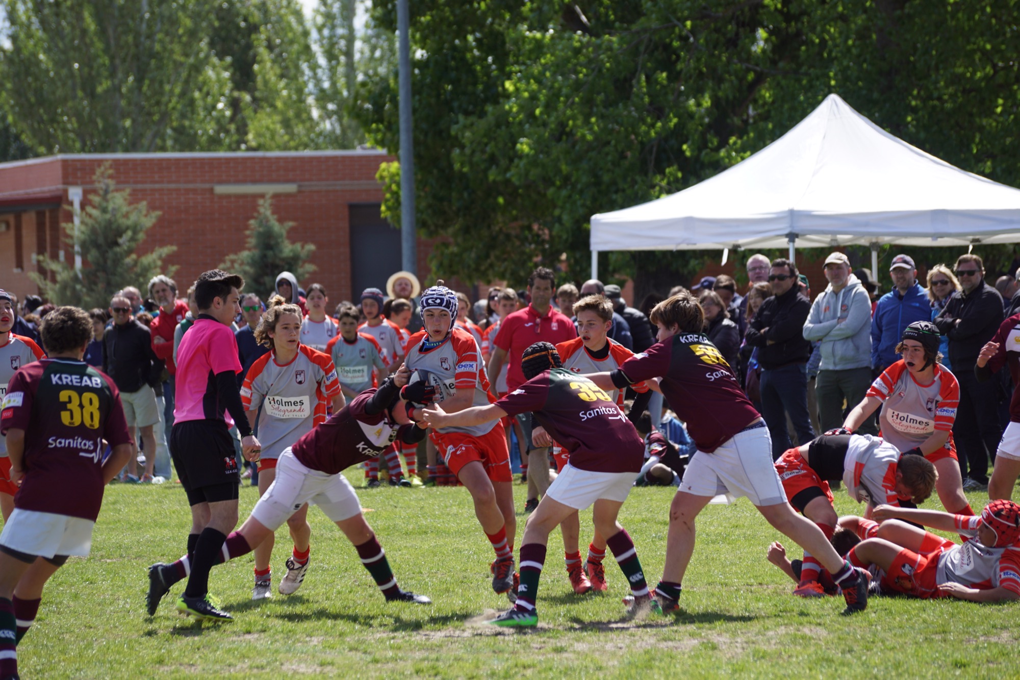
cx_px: 510
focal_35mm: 270
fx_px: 7649
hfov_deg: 7.6
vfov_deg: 5.1
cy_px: 340
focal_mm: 180
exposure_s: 1/400
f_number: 5.6
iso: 100
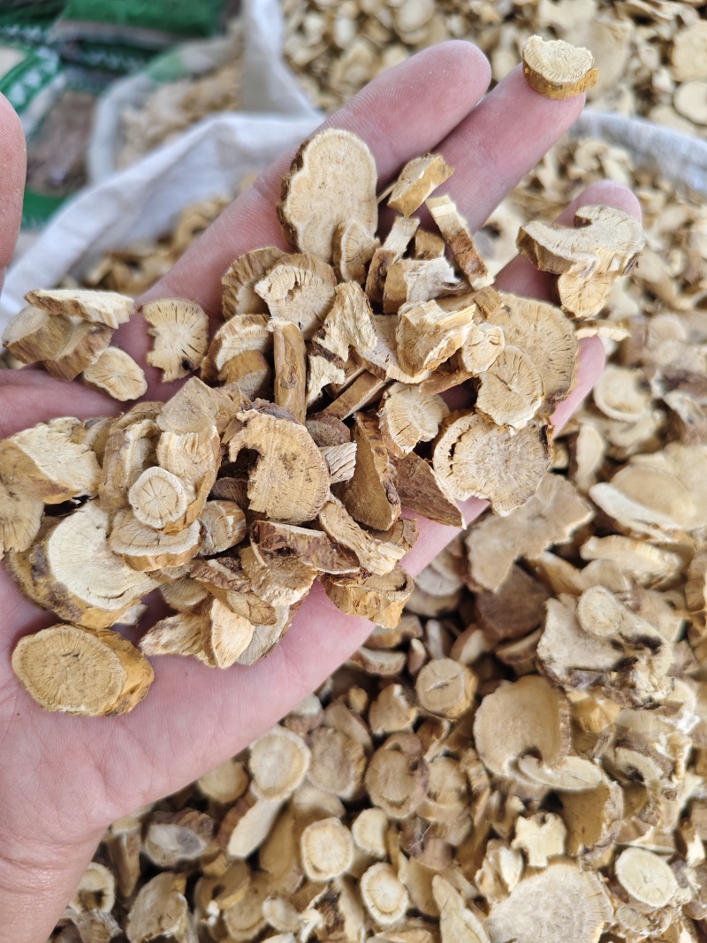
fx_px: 626
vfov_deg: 73.9
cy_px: 472
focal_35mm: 23
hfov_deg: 58.9
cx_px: 354
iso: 491
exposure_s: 1/442
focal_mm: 5.56
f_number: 1.88
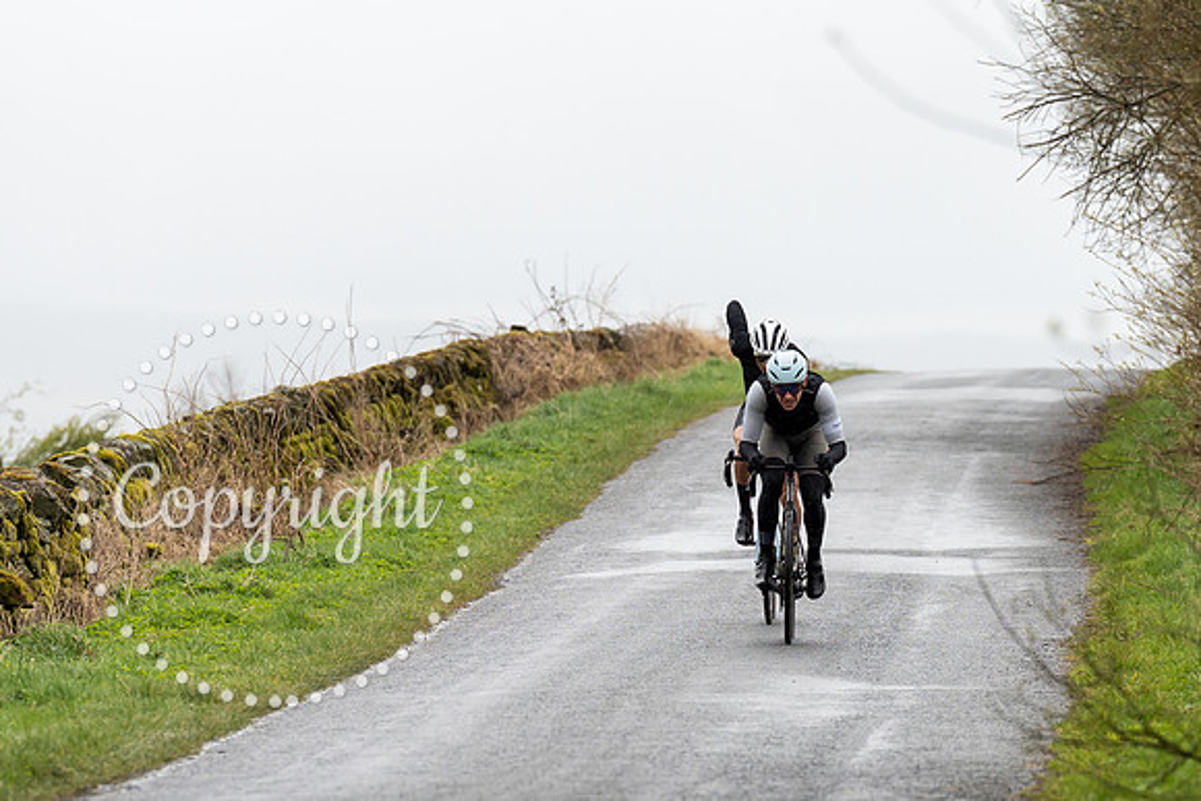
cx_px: 729
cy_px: 362
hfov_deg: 6.1
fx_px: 11340
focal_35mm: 340
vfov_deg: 4.0
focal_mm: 185
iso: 400
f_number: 4
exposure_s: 1/1000
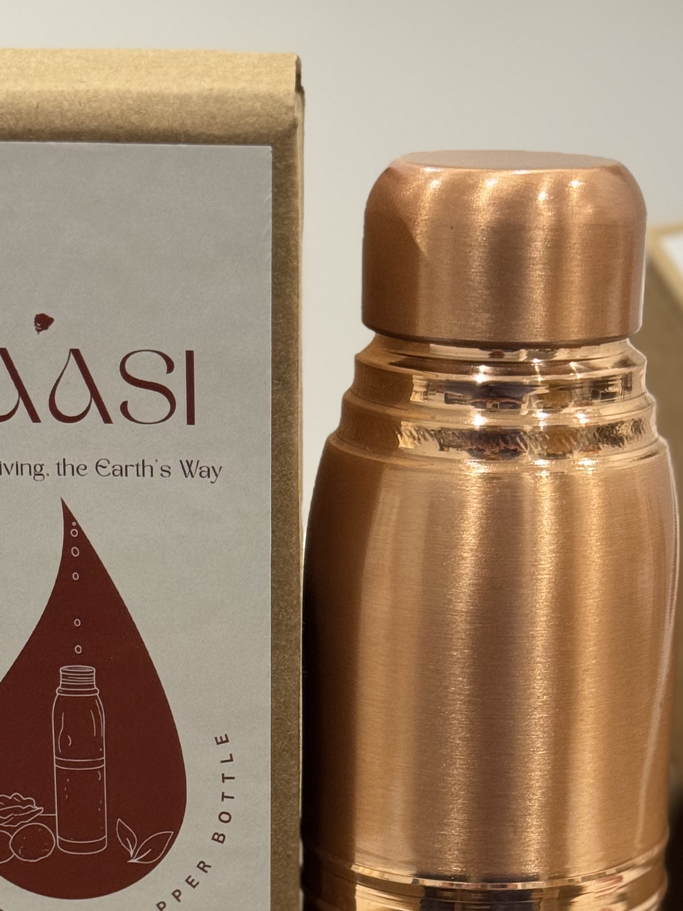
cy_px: 878
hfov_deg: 15.6
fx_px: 2499
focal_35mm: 95
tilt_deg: -20.3
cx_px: 340
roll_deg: -0.8
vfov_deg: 20.1
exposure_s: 1/40
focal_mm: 6.76
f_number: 1.78
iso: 250
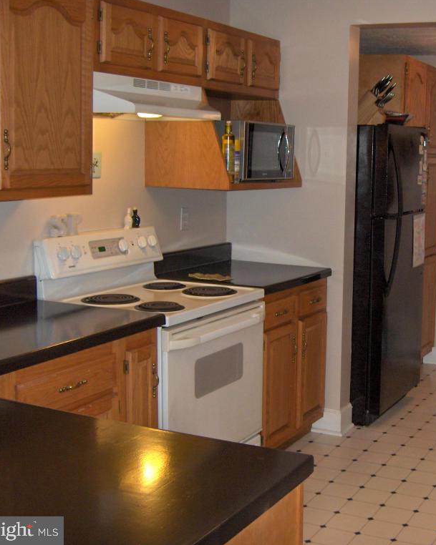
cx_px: 340
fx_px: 823
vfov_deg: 36.7
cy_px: 271
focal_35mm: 51
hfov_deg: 29.1
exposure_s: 1/60
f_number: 2.8
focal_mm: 8
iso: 100
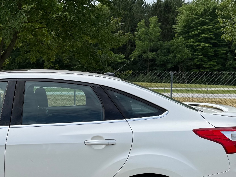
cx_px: 10
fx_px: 375
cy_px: 82
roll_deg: -0.5
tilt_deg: +0.4
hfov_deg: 32.6
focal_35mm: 55
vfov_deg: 26.6
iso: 80
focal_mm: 6.76
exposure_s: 1/3584
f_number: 1.78
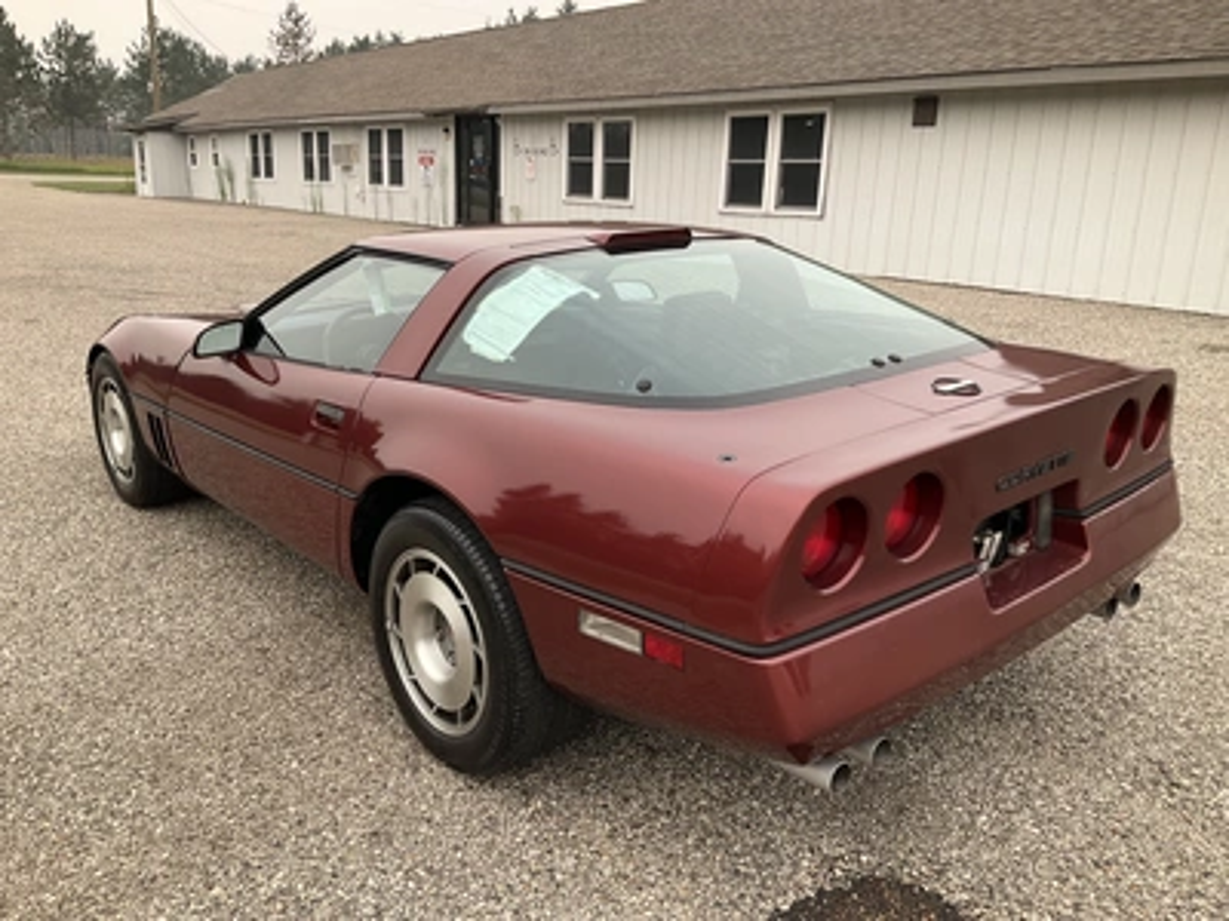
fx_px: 1030
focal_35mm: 29
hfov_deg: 61.7
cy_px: 460
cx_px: 614
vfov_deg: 48.2
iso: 25
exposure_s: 1/370
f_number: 1.8
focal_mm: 3
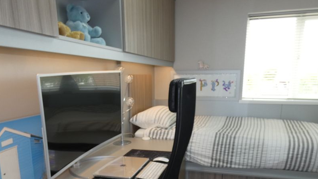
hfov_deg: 67.9
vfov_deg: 40.2
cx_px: 164
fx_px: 236
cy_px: 137
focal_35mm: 28
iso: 125
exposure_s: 1/60
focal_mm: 3.6
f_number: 2.8
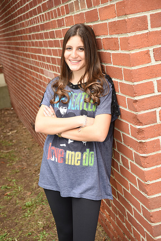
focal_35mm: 55
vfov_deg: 36.2
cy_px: 120
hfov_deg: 24.6
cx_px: 80
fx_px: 369
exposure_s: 1/250
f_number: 5.6
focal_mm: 55
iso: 500
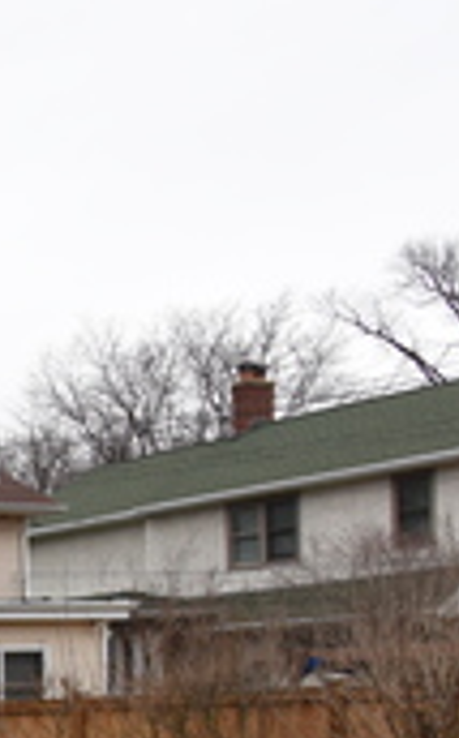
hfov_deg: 12.4
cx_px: -729
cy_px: 813
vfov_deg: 25.2
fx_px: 1526
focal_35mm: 76
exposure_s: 1/640
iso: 800
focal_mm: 20
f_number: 5.6
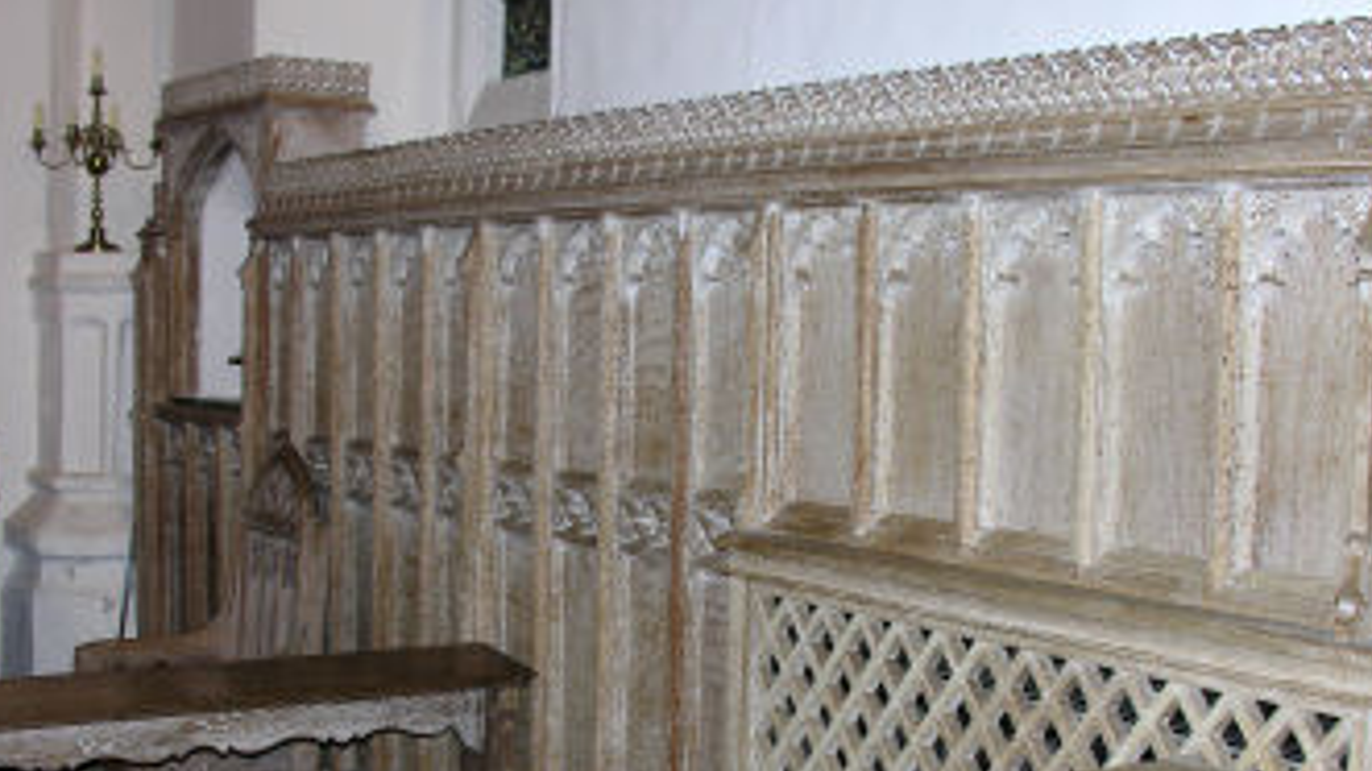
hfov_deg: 39.2
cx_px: 663
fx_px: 1928
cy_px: 640
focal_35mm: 53
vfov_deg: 22.3
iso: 96
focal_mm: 8.9
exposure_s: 1/60.1
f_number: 2.8
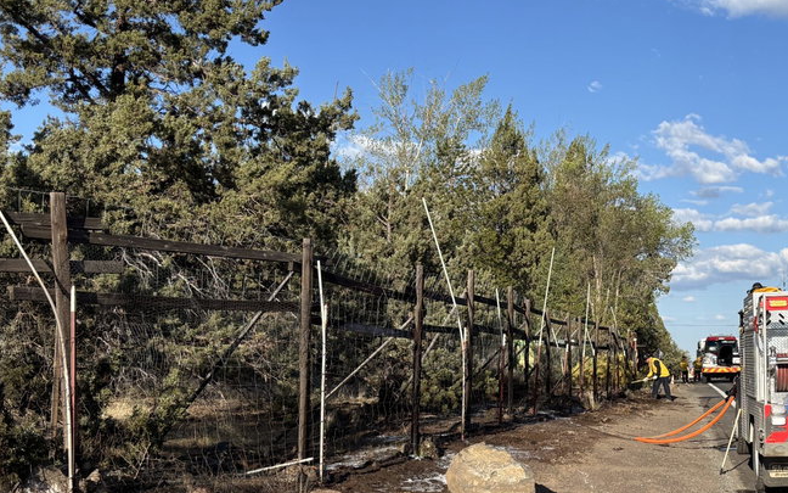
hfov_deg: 38.1
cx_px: 631
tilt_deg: -2.3
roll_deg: +0.5
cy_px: 380
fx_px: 1095
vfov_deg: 25.0
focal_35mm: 51
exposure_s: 1/2778
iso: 50
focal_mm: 5.96
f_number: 1.6
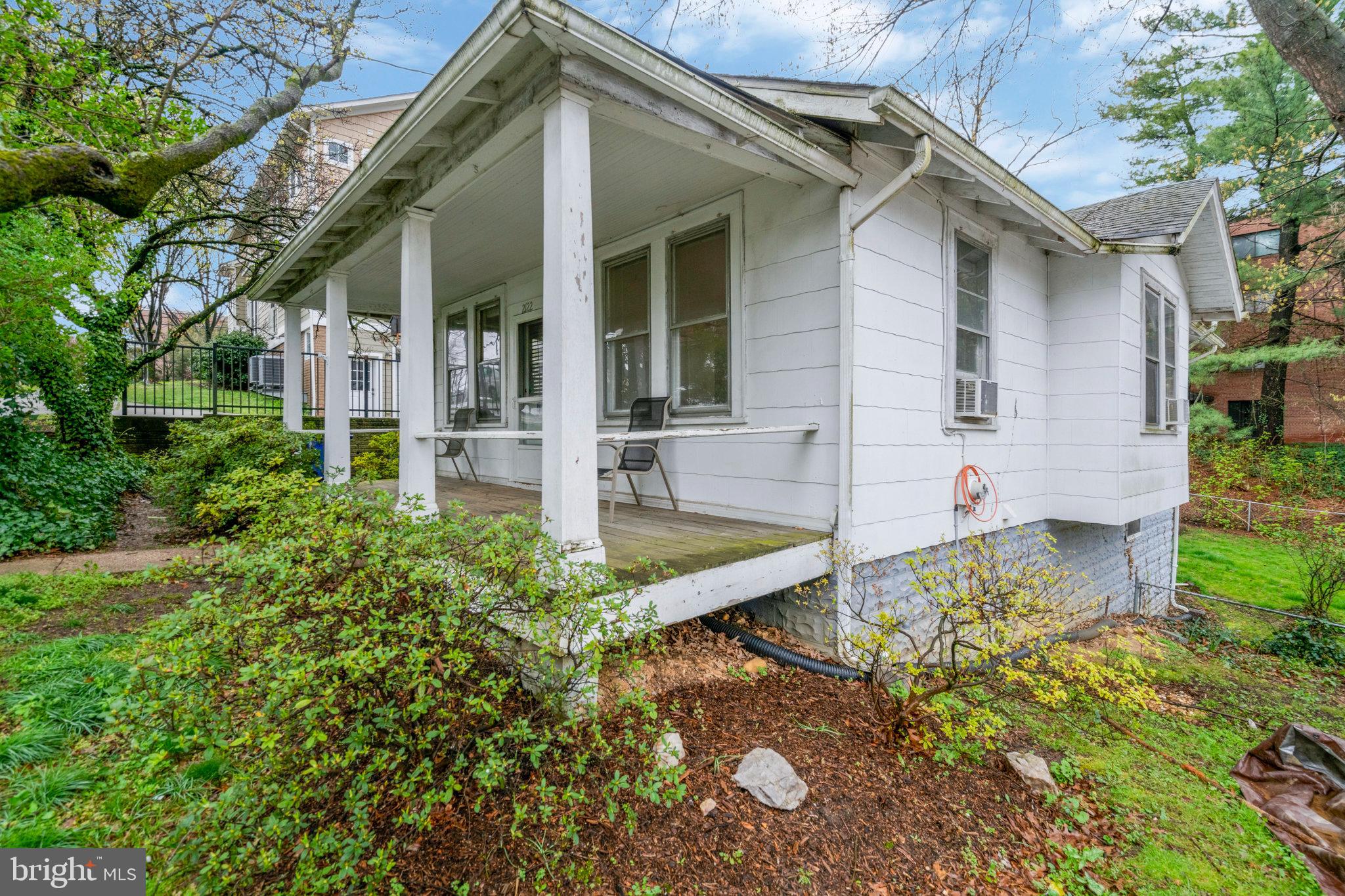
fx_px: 598
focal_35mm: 16
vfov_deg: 73.7
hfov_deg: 96.7
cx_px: 672
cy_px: 448
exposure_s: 1/500
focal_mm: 16
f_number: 8
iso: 1250
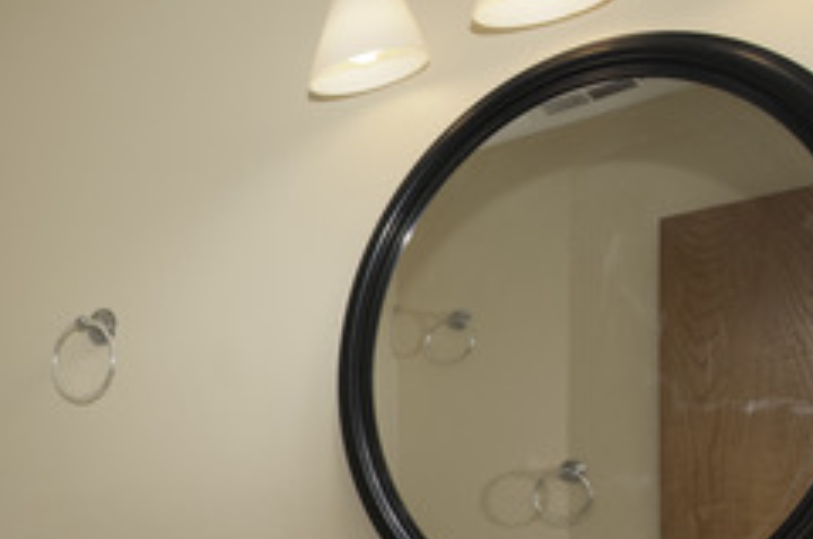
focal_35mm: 40
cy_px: 541
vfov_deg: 30.8
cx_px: -85
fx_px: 902
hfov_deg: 39.5
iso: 640
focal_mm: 10
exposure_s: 1/250
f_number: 9
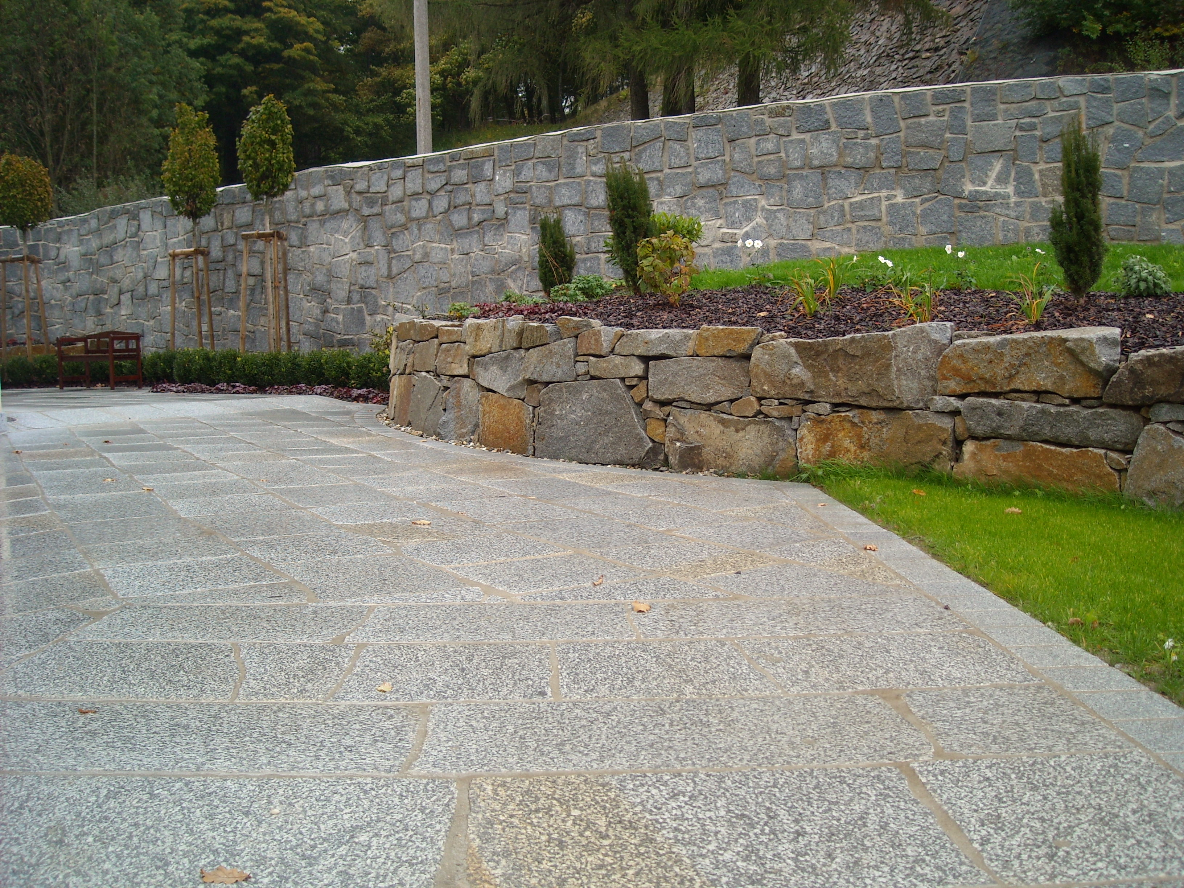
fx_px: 1197
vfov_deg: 40.7
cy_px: 444
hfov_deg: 52.6
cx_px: 592
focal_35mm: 35
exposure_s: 1/33
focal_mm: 5.7
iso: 64
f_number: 2.8
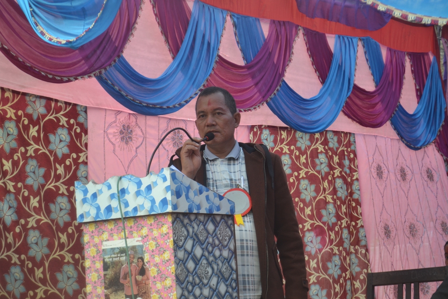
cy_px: 150
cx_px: 224
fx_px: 1027
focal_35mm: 82
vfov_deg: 16.6
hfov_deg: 24.6
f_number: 5.6
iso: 280
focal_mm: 55
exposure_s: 1/125
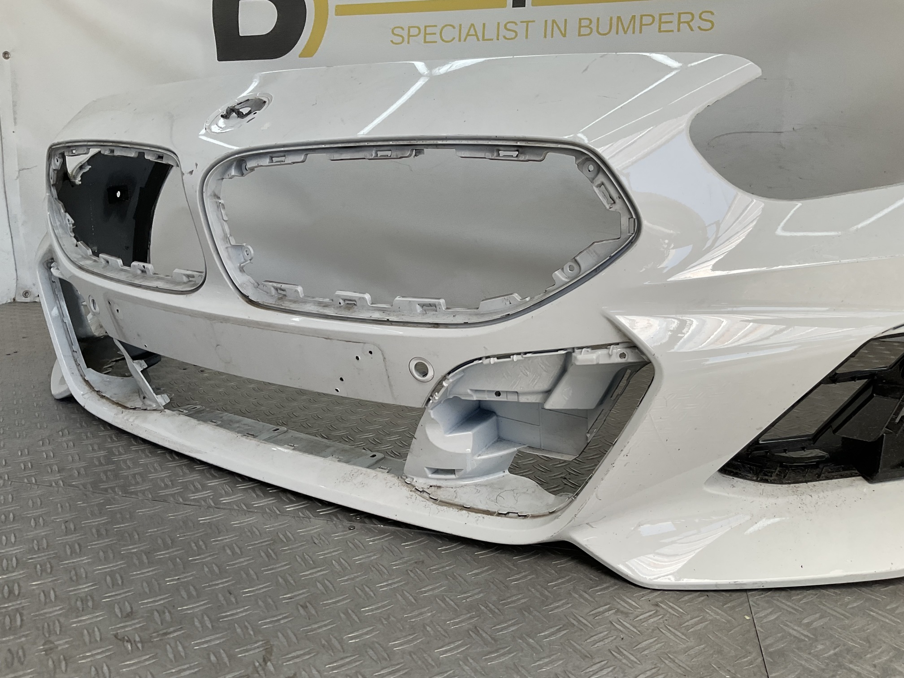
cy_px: 339
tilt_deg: -13.5
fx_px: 757
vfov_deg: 48.2
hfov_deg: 61.7
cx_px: 452
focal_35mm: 29
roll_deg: -2.3
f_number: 1.8
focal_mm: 3
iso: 16
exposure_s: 1/403
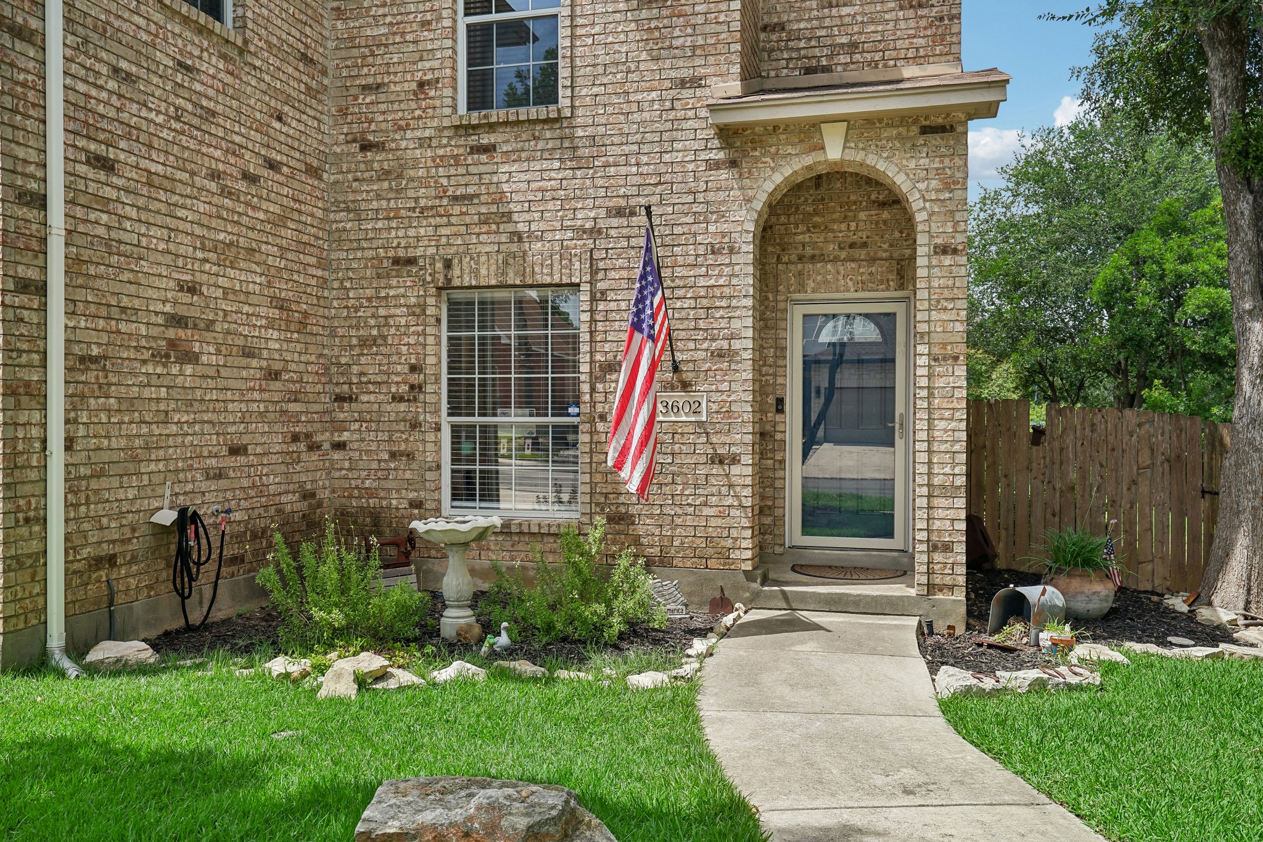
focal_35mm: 29
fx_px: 1017
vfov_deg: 45.0
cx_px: 632
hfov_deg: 63.7
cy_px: 421
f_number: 8
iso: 200
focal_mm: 29
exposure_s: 1/320
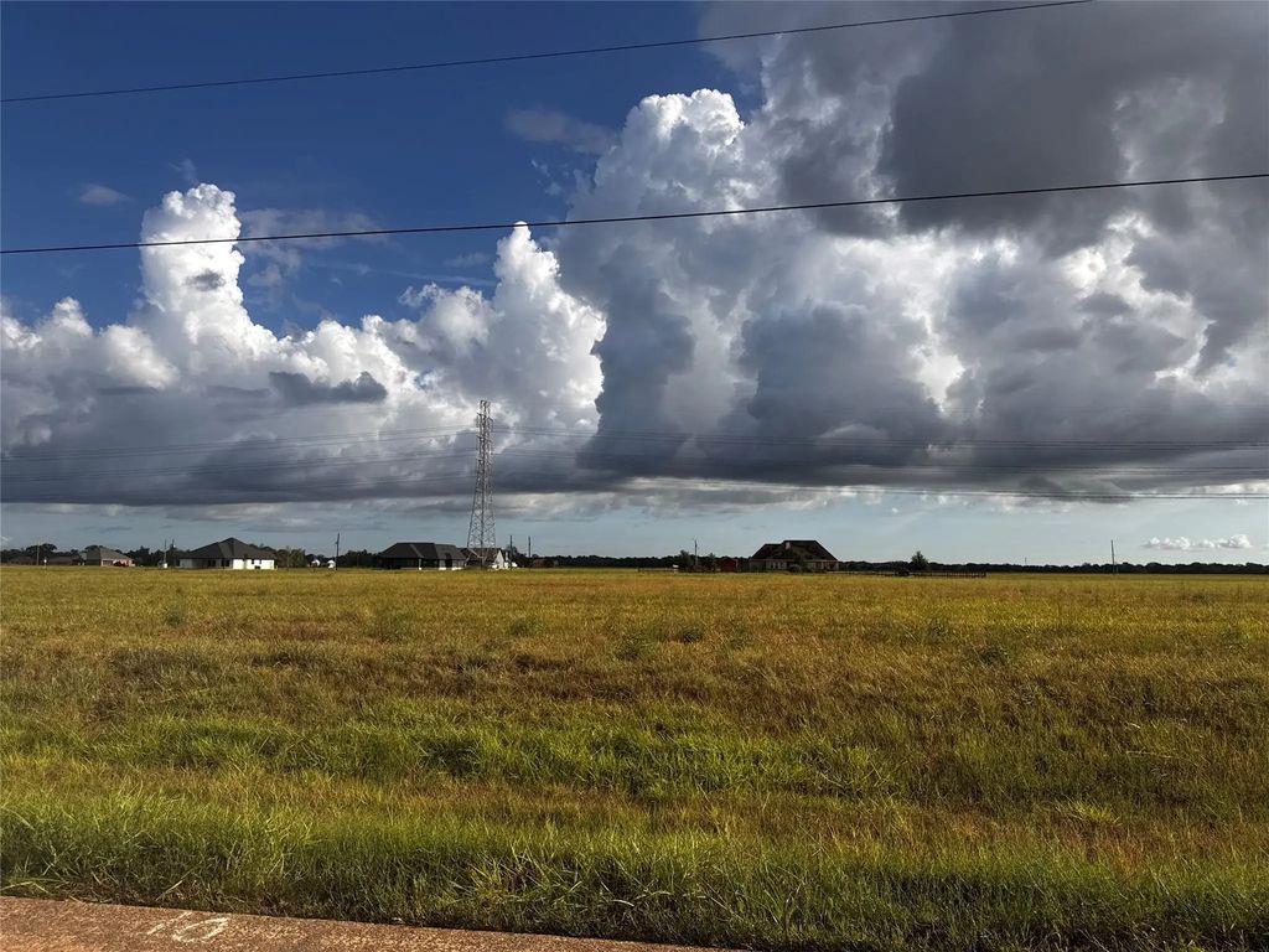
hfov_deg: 71.6
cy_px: 476
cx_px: 634
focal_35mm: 24
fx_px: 880
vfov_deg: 56.8
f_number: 1.78
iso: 80
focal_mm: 6.76
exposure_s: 1/6410
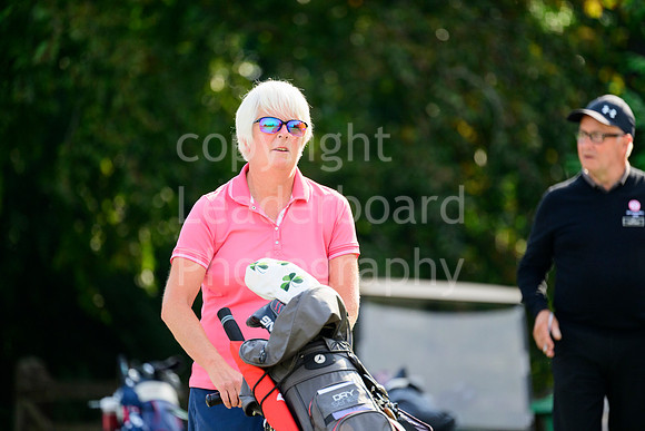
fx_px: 6093
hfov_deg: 6.1
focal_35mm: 340
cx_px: 322
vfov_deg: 4.0
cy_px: 216
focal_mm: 340
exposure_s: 1/1600
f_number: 5.3
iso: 1000
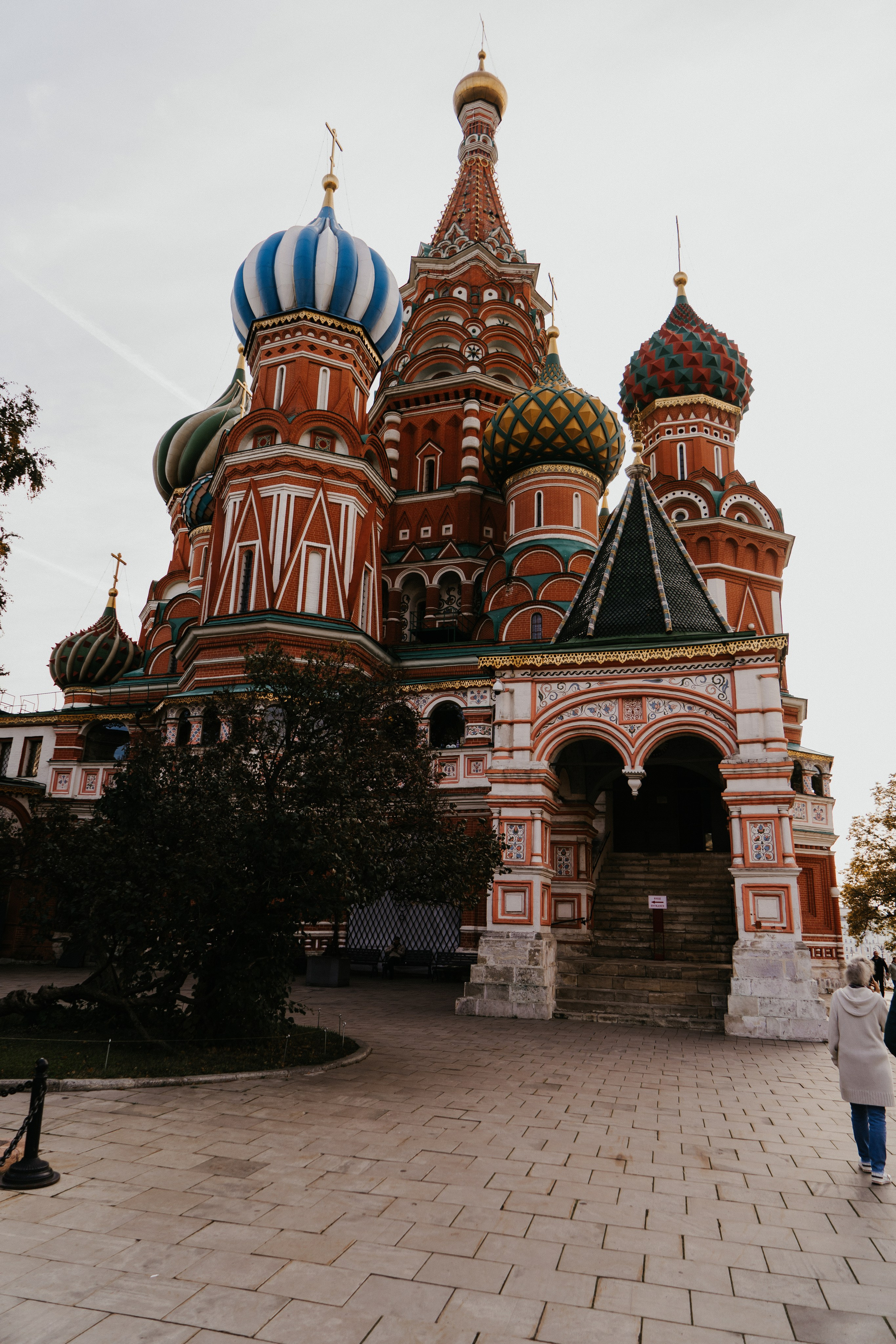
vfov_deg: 73.7
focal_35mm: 24
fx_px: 896
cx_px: 448
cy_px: 672
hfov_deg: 53.1
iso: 100
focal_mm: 24
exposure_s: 1/320
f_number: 4
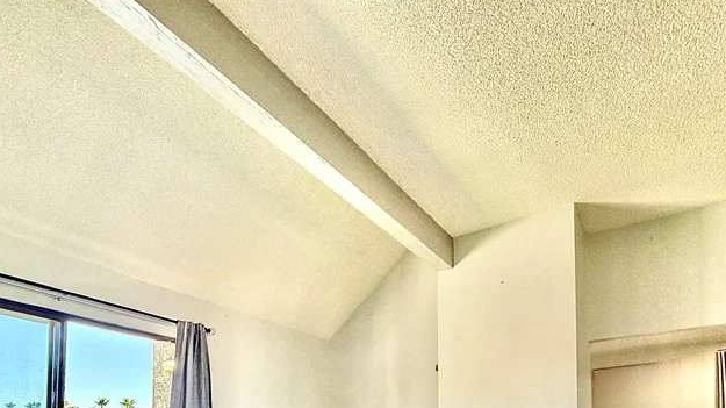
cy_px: 434
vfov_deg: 39.0
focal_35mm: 25
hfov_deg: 72.7
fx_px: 481
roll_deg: +0.5
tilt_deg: +2.4
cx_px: 268
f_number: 2.2
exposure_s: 1/121
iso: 160
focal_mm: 2.22
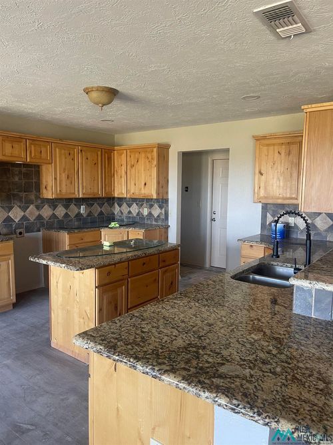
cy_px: 222
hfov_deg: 54.9
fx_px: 321
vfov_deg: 69.4
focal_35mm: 25
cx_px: 166
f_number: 1.6
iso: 125
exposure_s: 1/60
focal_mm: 5.1
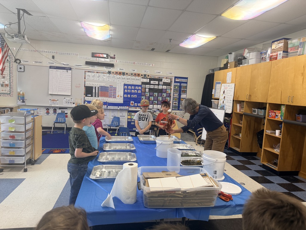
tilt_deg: -5.7
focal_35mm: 24
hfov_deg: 71.6
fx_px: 212
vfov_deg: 56.8
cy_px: 115
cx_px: 153
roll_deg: -3.2
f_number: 1.78
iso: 160
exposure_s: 1/60
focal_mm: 6.76
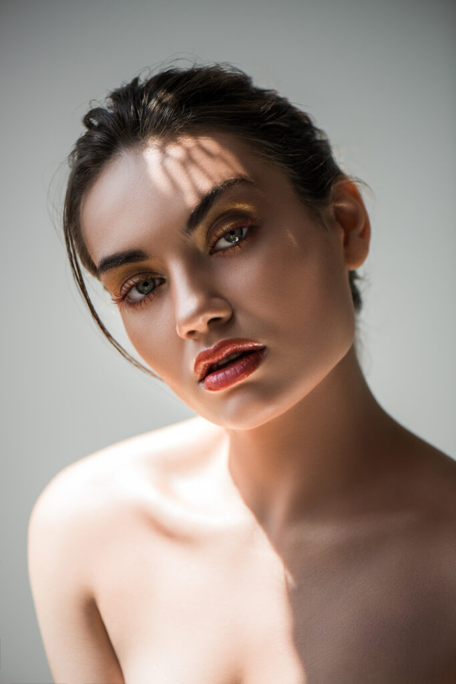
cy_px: 342
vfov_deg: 19.5
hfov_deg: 13.0
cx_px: 228
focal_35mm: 105
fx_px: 1994
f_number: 3
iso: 100
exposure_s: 1/250
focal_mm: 105
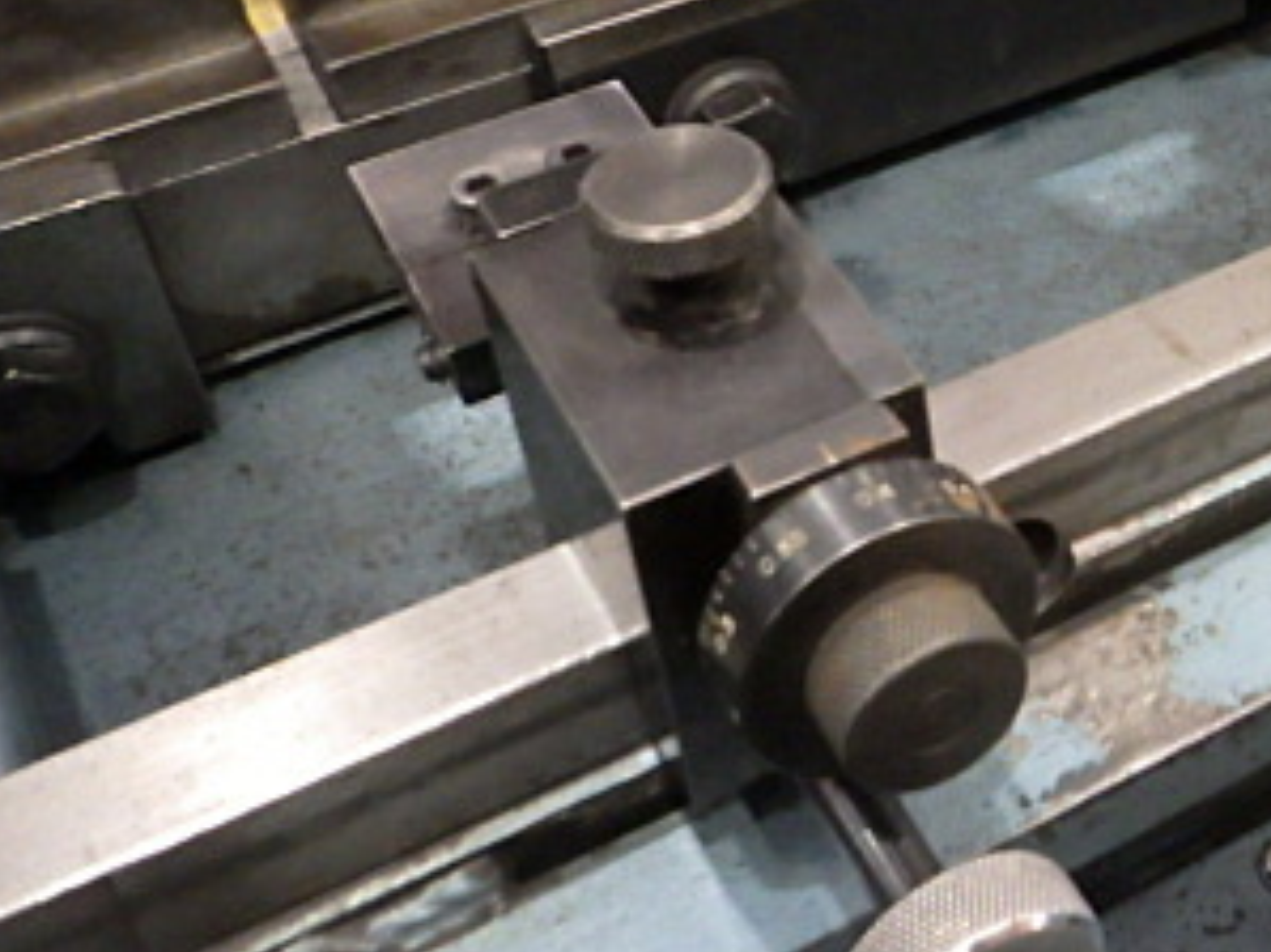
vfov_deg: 23.9
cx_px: 1309
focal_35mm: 60
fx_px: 2202
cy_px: 149
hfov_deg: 29.7
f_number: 3.5
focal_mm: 5
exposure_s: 1/45
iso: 1600
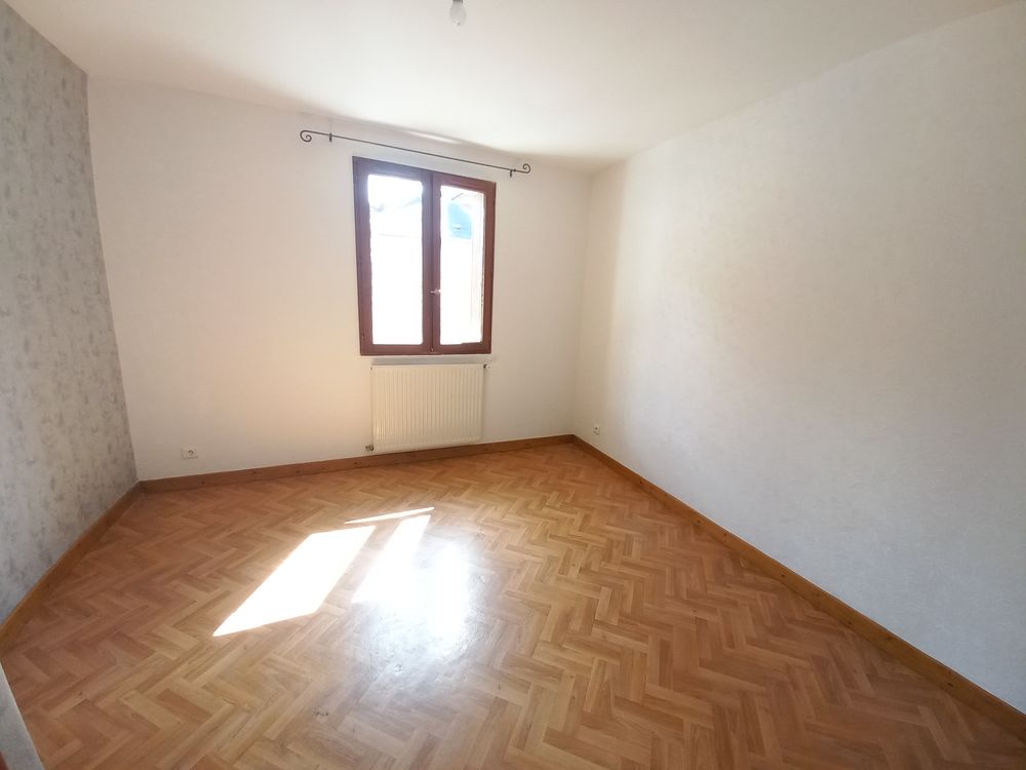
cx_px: 513
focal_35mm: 13
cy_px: 385
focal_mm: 1.42
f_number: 2.2
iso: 64
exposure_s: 1/50
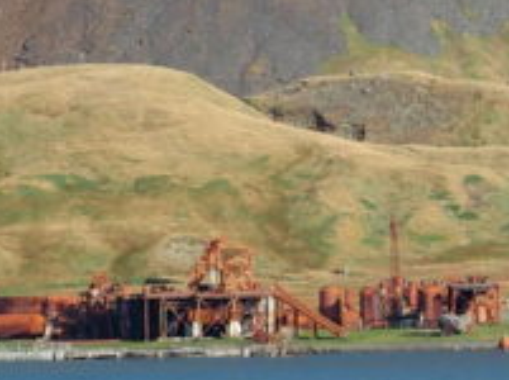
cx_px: 755
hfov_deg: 2.6
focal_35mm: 766
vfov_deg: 1.9
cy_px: 94
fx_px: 11243
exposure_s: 1/400
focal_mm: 31.8
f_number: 4
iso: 100
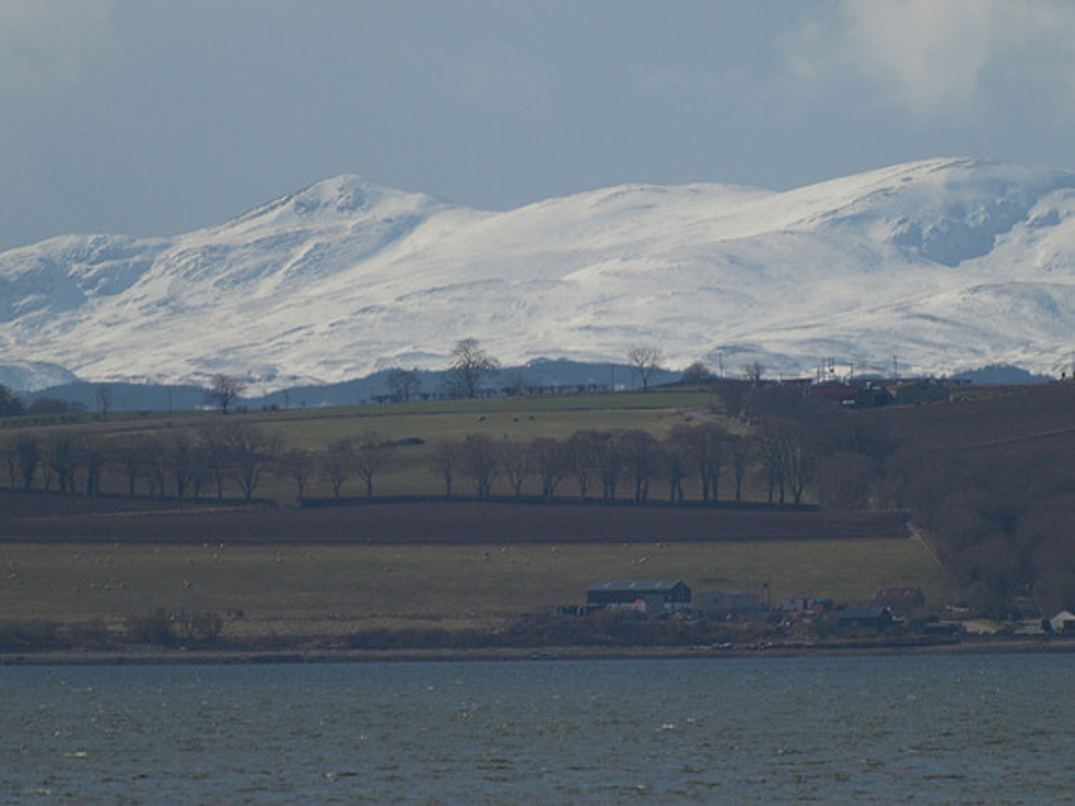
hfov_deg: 2.3
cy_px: 403
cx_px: 538
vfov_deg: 1.7
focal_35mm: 851
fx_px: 26428
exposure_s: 1/2000
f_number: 7.9
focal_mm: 425
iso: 400
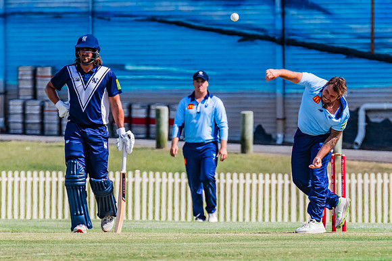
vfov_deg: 1.7
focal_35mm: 806
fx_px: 8778
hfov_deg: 2.6
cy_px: 133
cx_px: 295
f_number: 10
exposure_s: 1/2000
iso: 800
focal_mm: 500
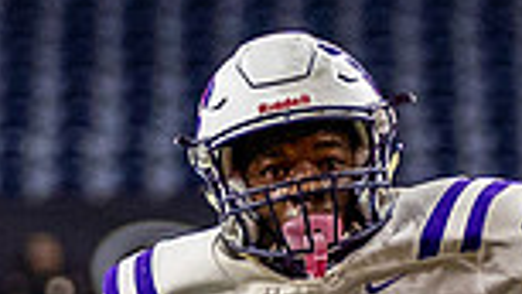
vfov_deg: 1.1
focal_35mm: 1089
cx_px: 287
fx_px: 15071
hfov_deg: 2.0
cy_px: 579
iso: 1250
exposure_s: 1/1250
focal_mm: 122
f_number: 2.8
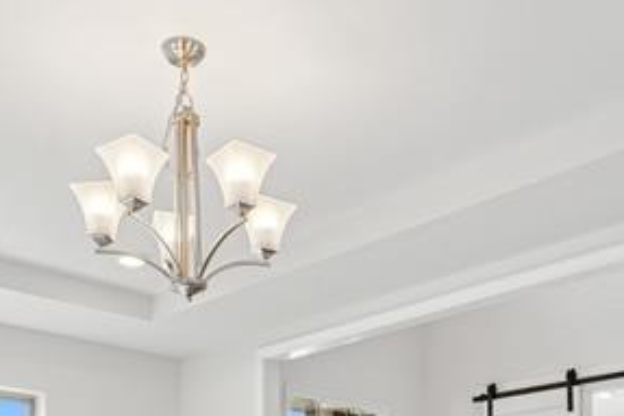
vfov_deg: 23.3
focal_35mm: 50
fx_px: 866
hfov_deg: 39.6
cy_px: 567
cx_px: 311
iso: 100
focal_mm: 14
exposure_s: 1/10
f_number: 9
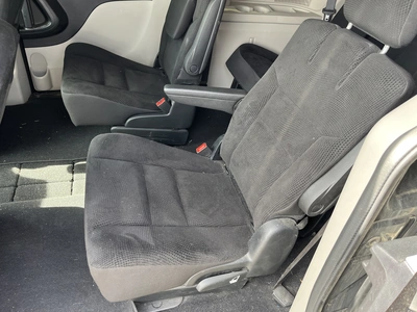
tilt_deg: -34.1
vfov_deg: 53.1
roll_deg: -7.1
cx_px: 208
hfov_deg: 67.3
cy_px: 156
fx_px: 313
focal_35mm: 26
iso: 125
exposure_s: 1/110
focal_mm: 5.1
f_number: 1.6
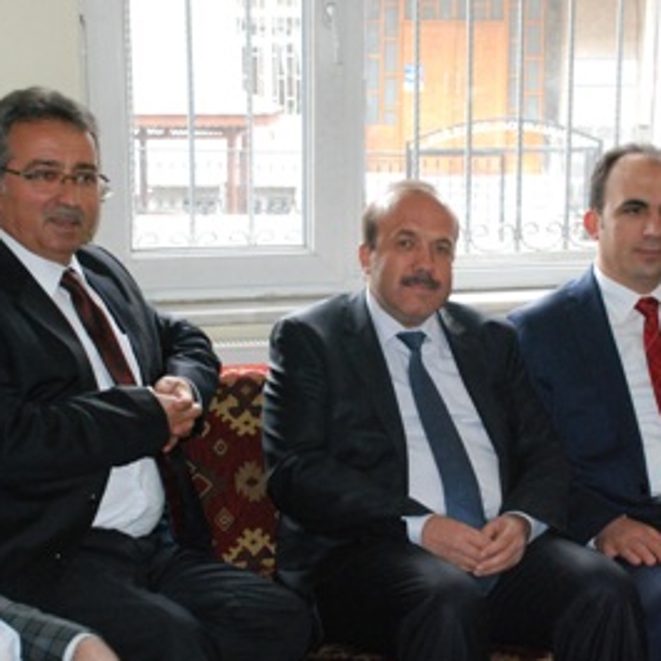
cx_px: 404
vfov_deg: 25.0
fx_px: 1491
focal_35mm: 69
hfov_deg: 24.9
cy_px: 354
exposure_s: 1/60
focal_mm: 32
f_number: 5.6
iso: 1600
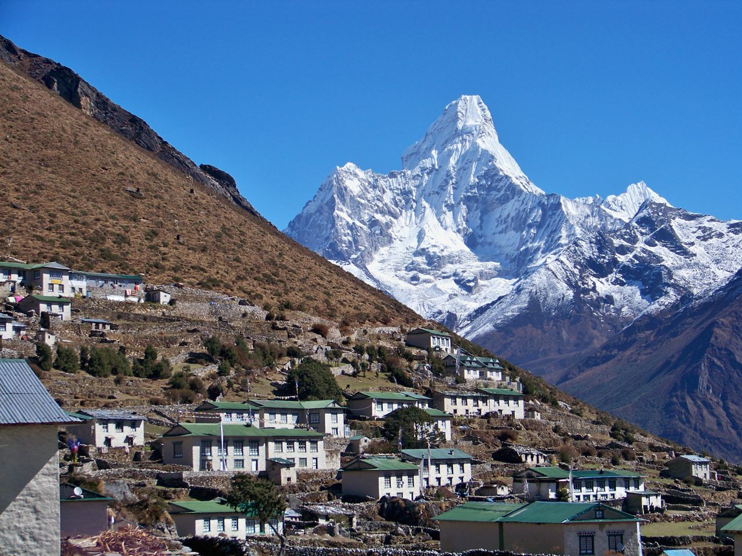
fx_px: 1801
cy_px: 278
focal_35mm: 84
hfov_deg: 23.3
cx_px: 371
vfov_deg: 17.6
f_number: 3.2
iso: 64
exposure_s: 1/1000
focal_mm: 16.2
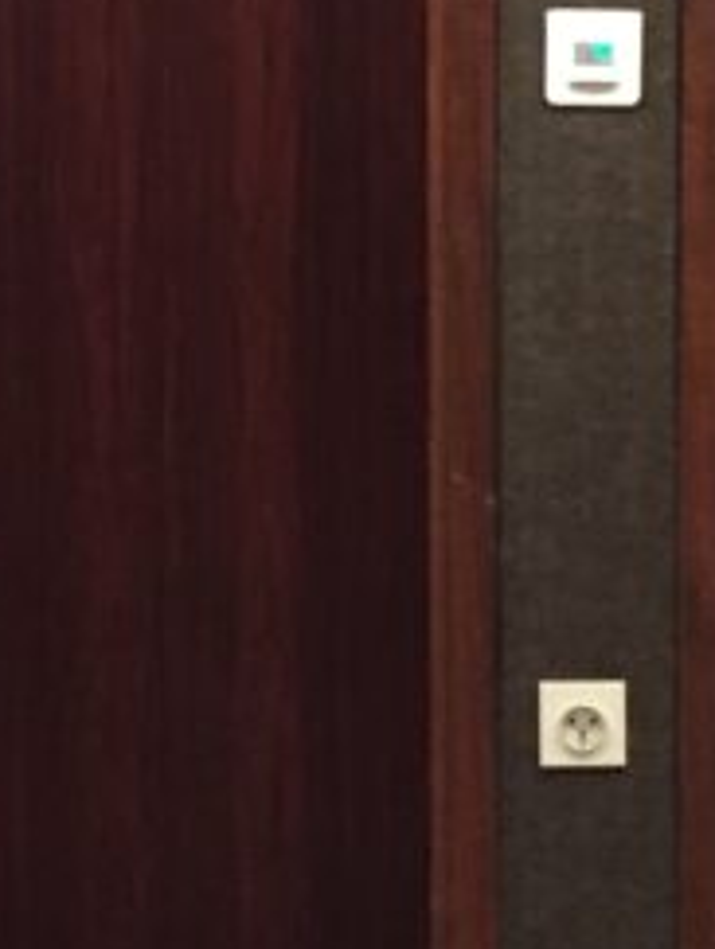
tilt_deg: -5.8
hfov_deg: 12.2
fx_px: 3351
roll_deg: +0.5
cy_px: -90
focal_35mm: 122
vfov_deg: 15.7
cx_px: 508
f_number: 2.2
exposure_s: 1/17
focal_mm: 4.15
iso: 320
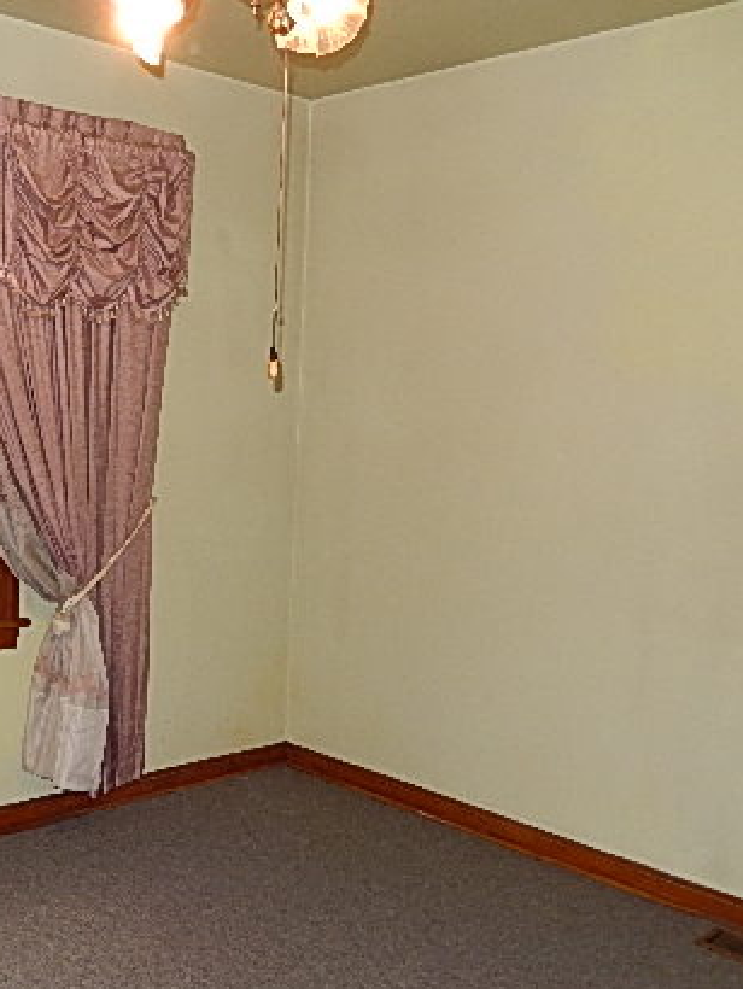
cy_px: 540
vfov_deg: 47.8
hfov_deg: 35.9
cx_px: 171
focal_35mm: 39
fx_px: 1115
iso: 200
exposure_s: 1/30
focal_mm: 4.5
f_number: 3.4
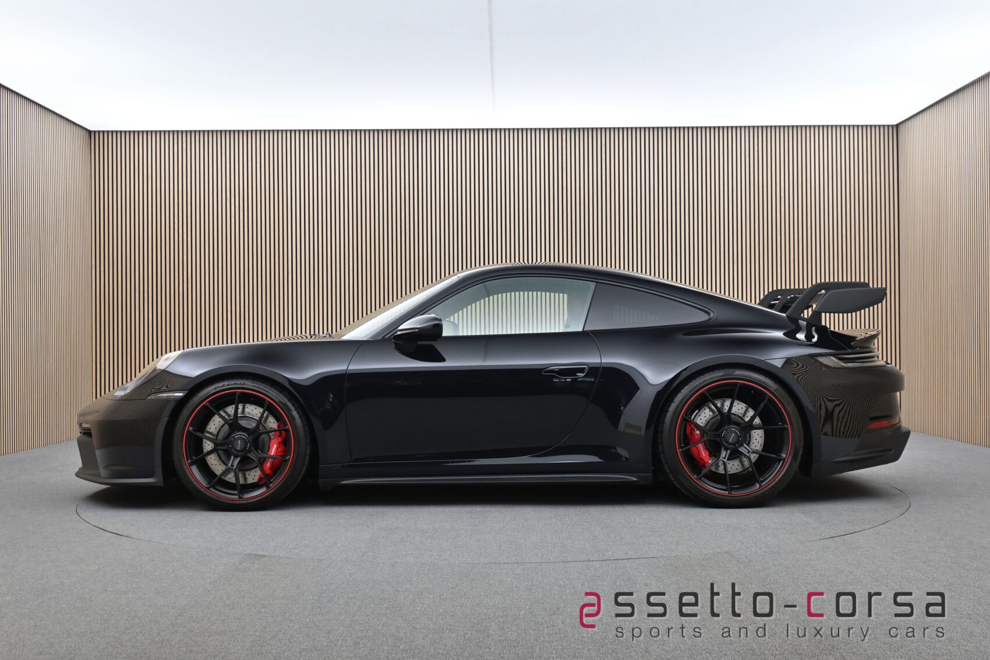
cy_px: 330
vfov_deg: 33.6
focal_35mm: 40
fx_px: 1093
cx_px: 495
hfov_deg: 48.7
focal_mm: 26.5
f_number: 4.5
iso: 800
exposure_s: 1/40
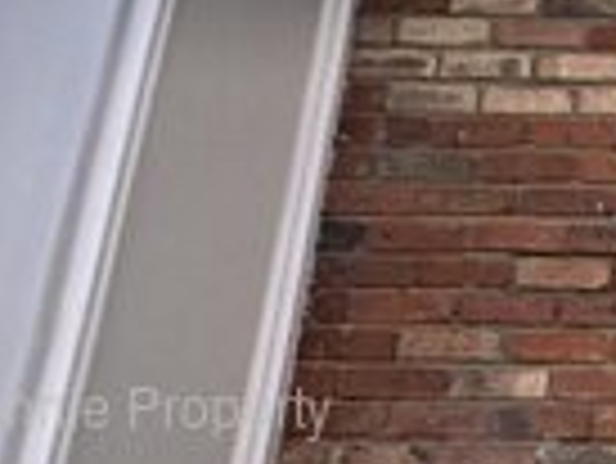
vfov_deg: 28.1
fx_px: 908
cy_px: 363
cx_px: 1012
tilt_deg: +13.8
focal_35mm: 51
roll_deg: +0.3
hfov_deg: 24.5
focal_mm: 2.22
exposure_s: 1/50
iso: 640
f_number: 2.2
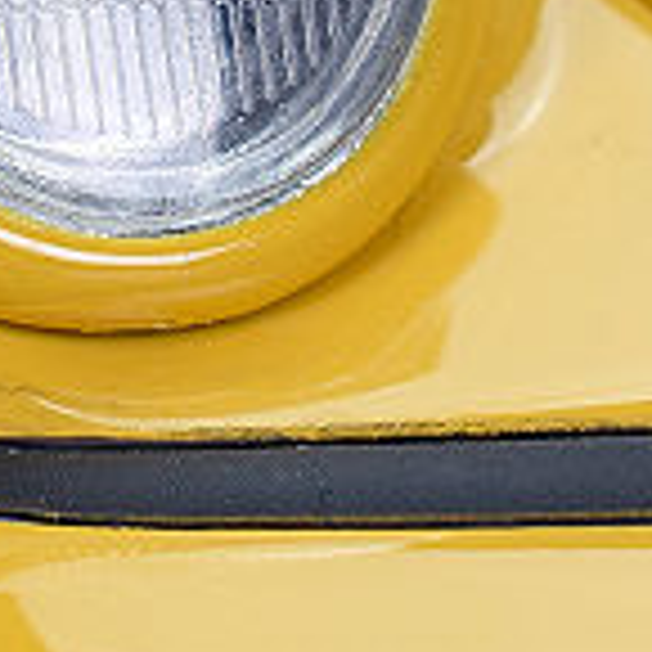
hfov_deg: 5.0
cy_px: 227
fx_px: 7501
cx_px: 171
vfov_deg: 5.0
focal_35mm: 352
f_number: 20
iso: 100
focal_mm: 40
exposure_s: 1/3
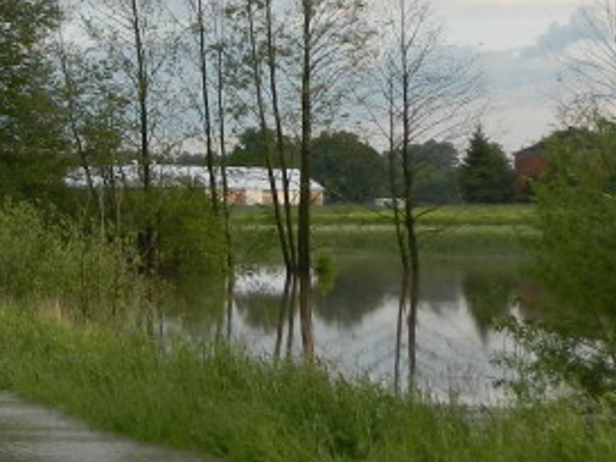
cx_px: -406
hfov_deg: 14.1
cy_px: 59
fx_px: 2279
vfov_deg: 11.5
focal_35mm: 128
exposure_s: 1/160
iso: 80
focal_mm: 6.2
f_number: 3.3
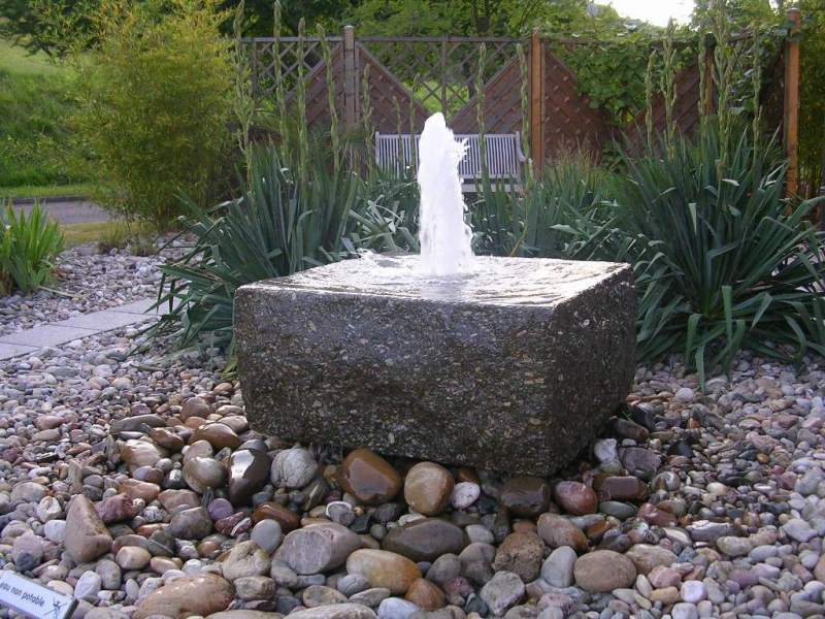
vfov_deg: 37.7
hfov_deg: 49.0
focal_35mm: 38
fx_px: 906
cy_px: 310
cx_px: 412
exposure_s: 1/66.6
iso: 50
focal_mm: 5.8
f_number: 2.8
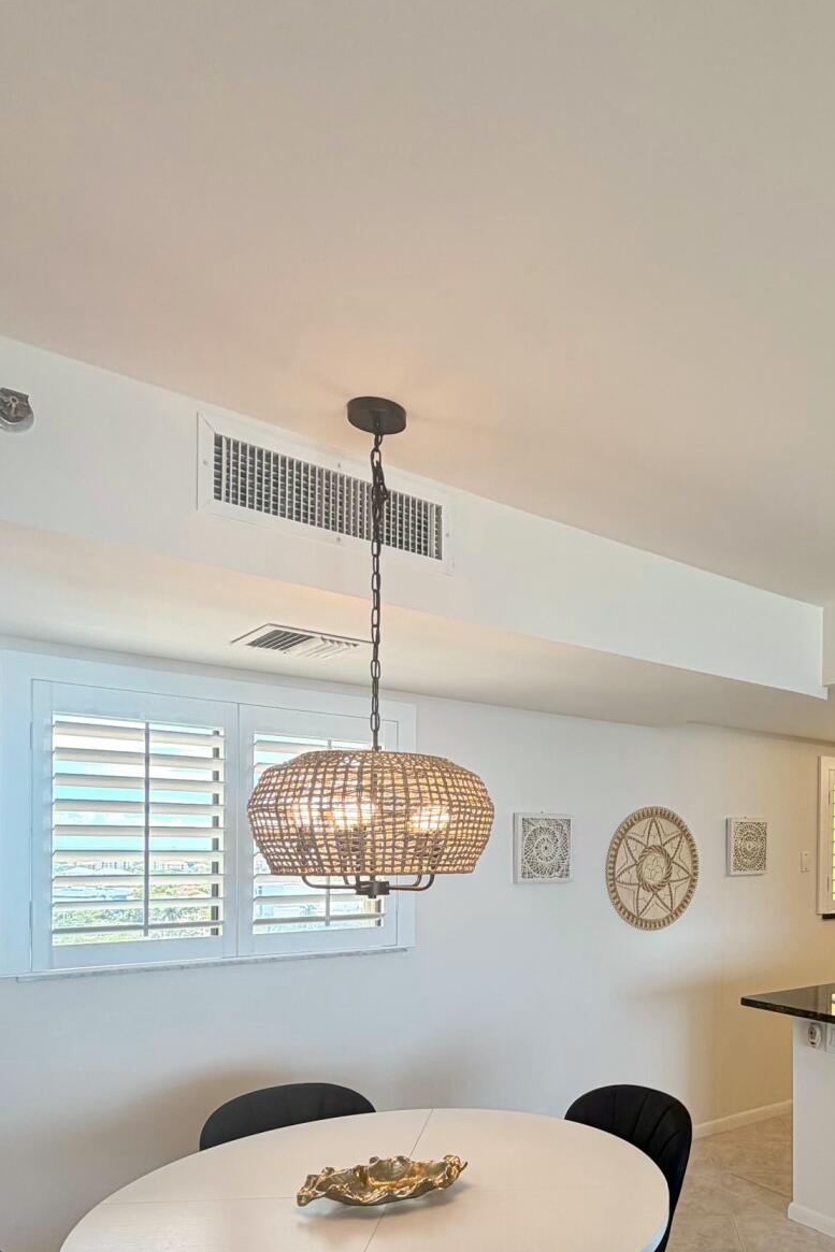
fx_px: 869
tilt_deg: -1.3
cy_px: 857
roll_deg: -0.3
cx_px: 650
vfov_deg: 69.0
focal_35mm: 25
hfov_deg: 48.8
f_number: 2.2
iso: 50
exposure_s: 1/120
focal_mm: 2.22
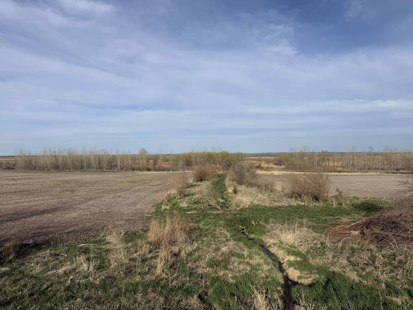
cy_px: 155
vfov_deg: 56.8
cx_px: 206
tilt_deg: -1.0
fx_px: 286
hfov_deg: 71.6
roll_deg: -0.3
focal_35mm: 24
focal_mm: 6.76
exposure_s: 1/7353
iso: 80
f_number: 1.78
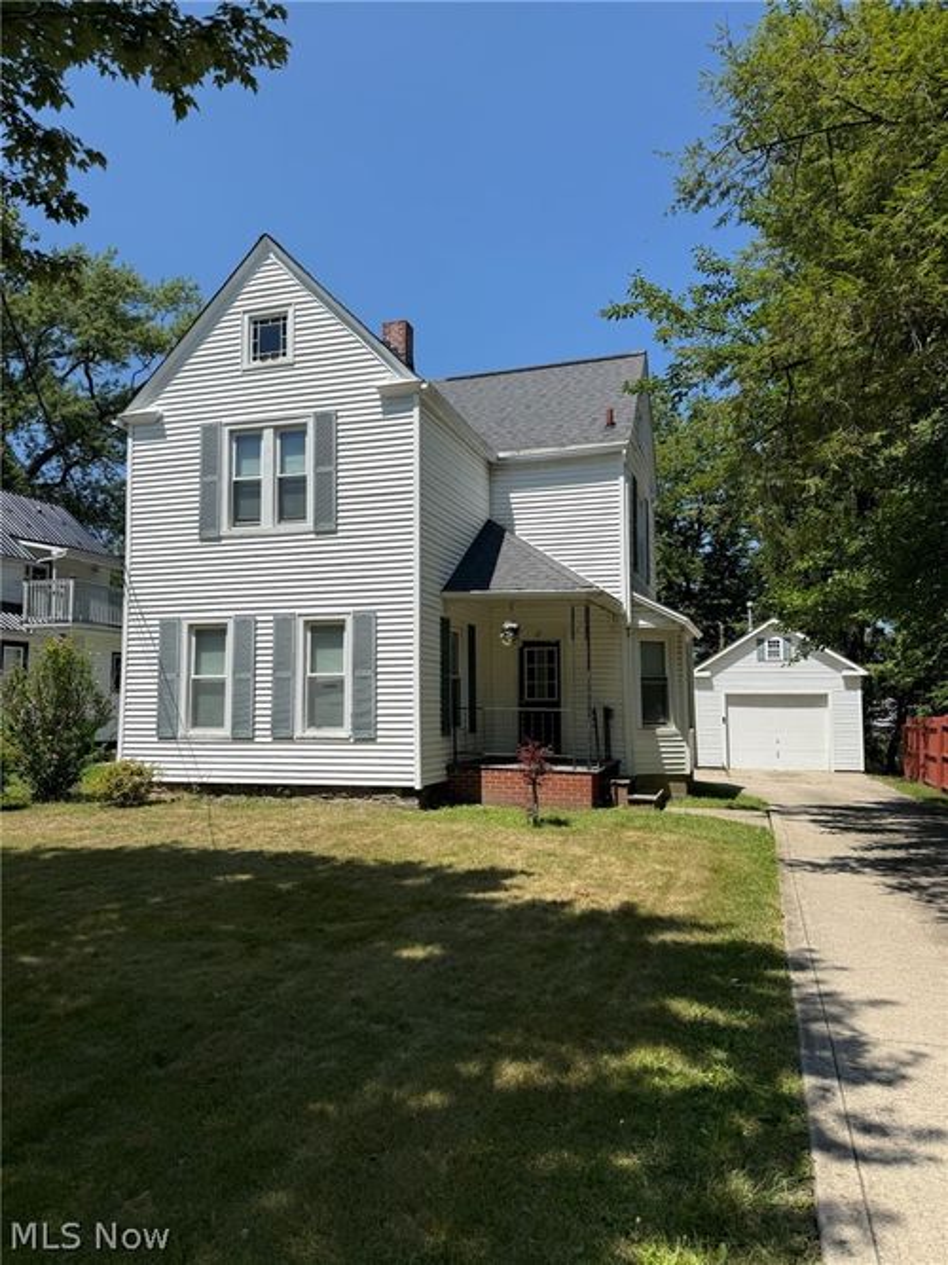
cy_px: 632
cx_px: 474
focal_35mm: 24
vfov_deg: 71.6
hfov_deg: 56.8
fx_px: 877
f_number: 1.78
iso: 80
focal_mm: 6.76
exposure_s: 1/5319
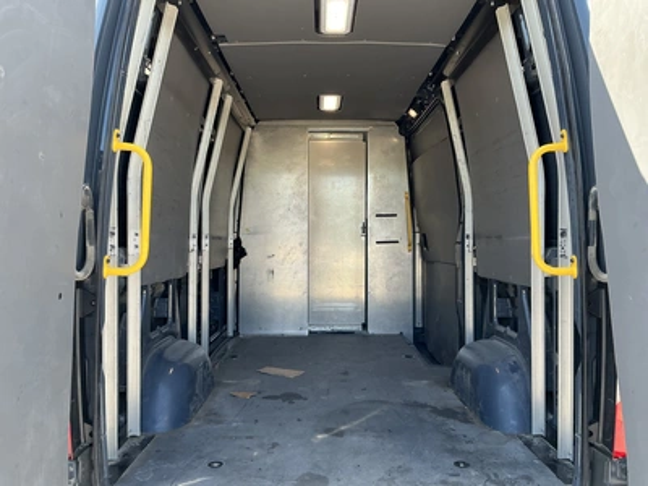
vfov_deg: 49.7
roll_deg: +1.6
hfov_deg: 63.4
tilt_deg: +0.5
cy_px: 243
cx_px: 324
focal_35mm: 28
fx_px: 524
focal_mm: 3
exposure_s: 1/160
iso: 32
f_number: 1.8
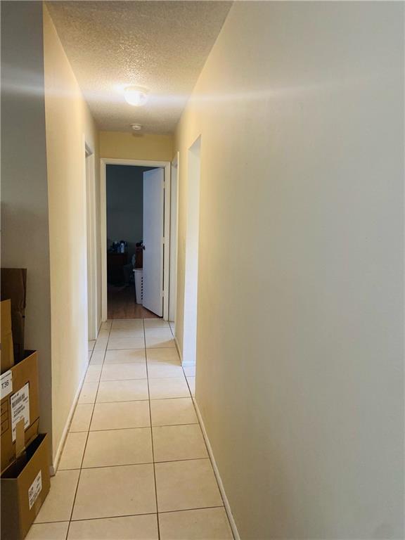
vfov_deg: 67.3
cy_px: 270
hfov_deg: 53.1
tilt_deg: -6.5
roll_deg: -1.3
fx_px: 406
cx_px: 202
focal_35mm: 26
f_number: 1.8
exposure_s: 1/60
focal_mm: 4.25
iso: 200
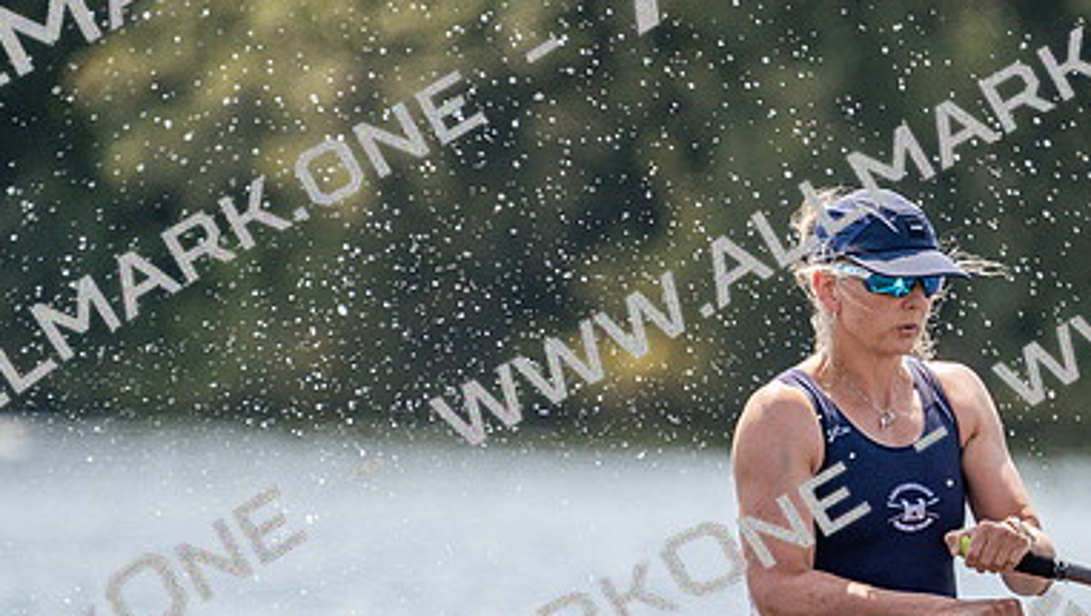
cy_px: 454
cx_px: 785
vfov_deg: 1.3
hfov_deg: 2.3
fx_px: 27677
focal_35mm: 956
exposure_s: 1/1600
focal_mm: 600
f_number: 6.3
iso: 320
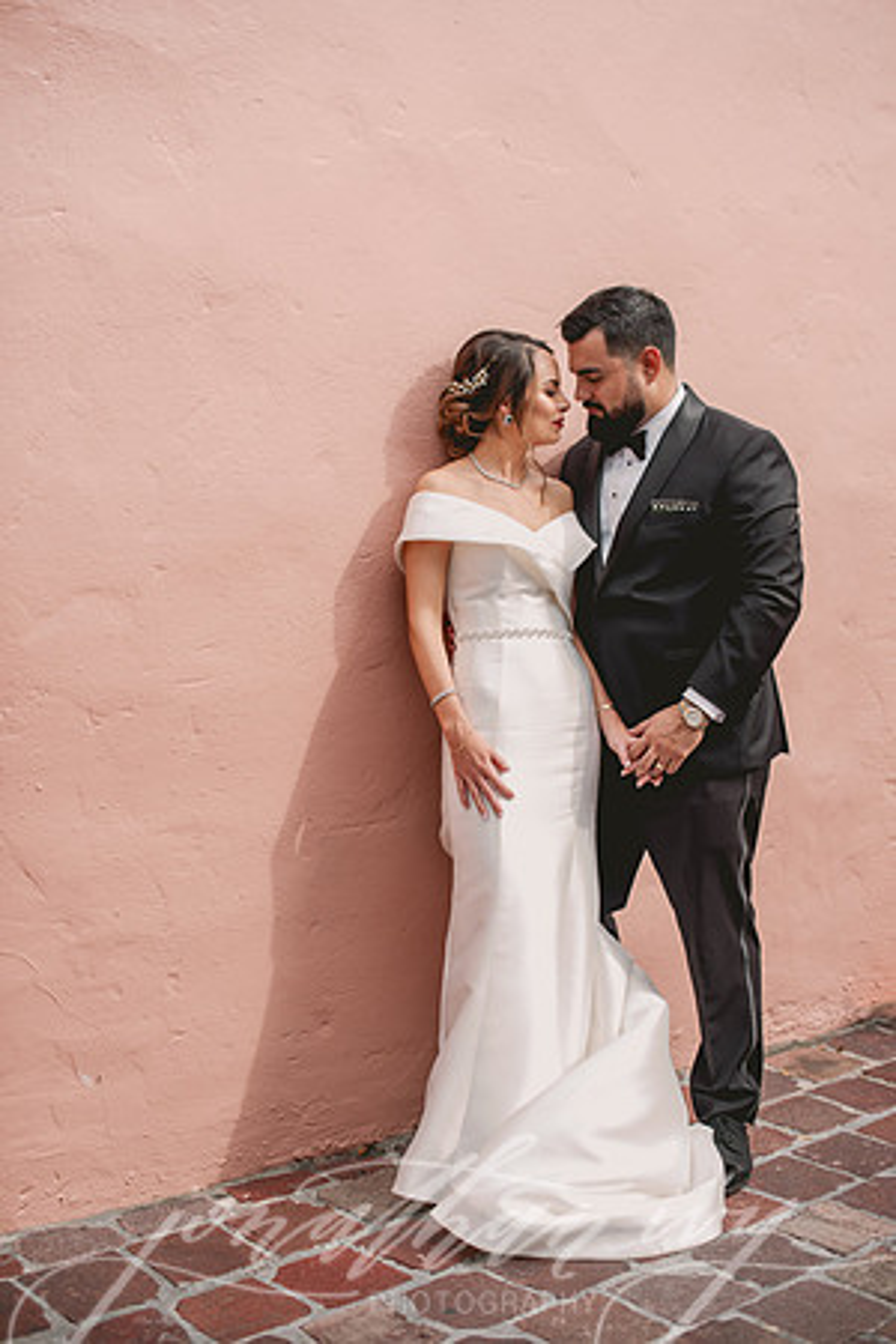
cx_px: 448
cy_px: 672
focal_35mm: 50
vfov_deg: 39.6
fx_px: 1867
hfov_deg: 27.0
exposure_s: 1/1250
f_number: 2.5
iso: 160
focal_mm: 50
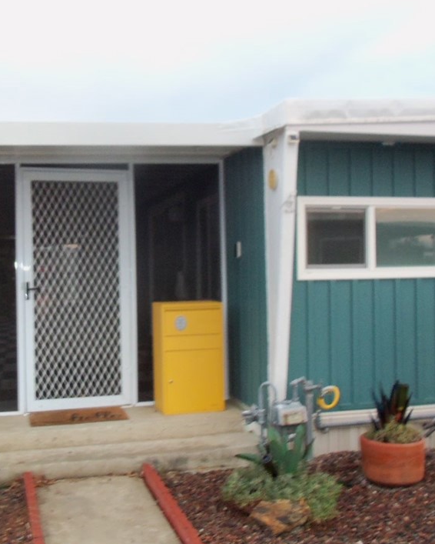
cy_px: 284
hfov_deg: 36.5
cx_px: 204
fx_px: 660
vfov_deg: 44.8
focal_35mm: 41
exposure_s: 1/30
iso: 200
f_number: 3.4
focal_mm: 5.2
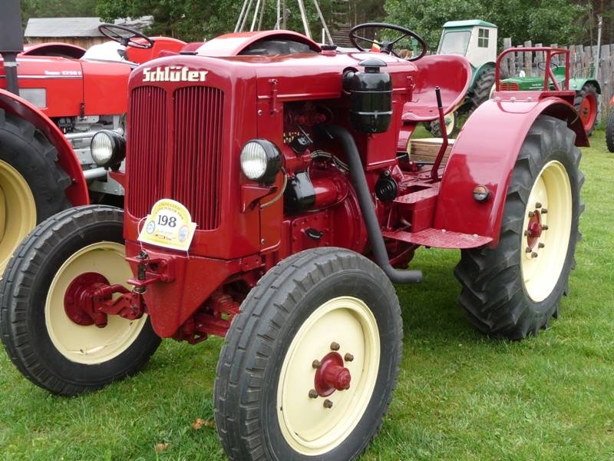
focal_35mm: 40
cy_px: 230
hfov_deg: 46.8
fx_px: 709
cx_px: 307
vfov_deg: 36.0
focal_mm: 6.7
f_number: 3.9
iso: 100
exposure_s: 1/160
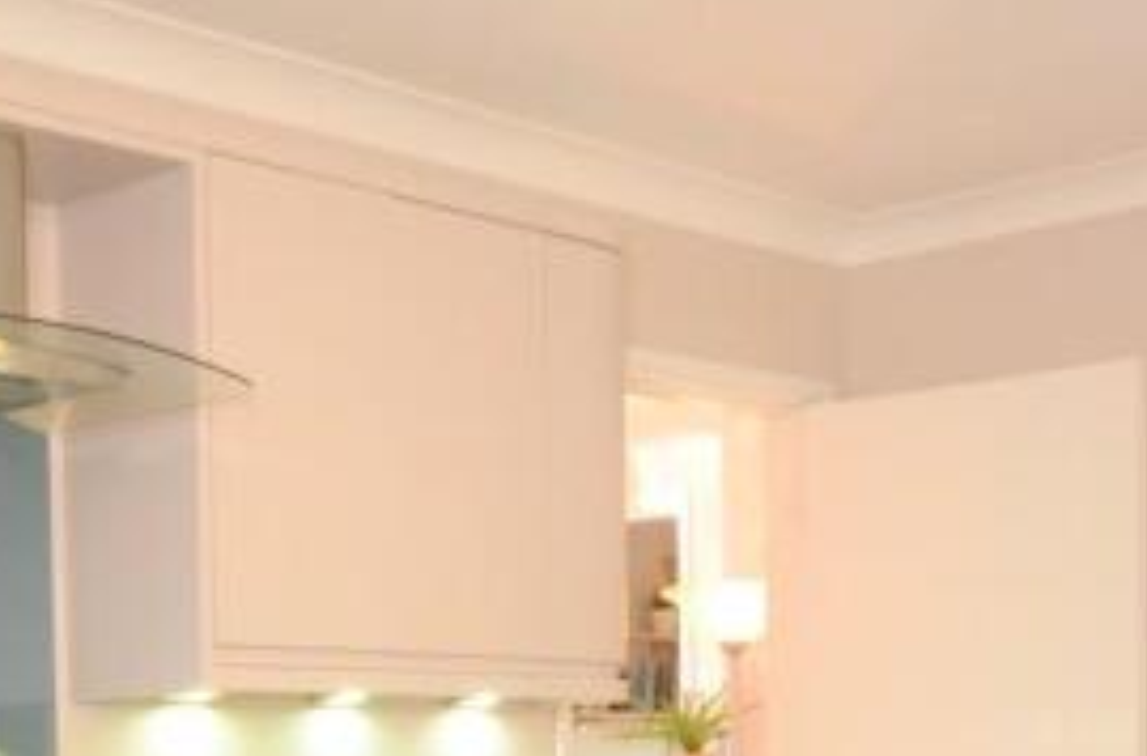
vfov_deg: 17.7
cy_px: 883
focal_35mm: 73
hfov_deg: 27.7
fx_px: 2318
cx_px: 450
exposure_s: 1/60
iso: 1400
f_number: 5.6
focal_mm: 20
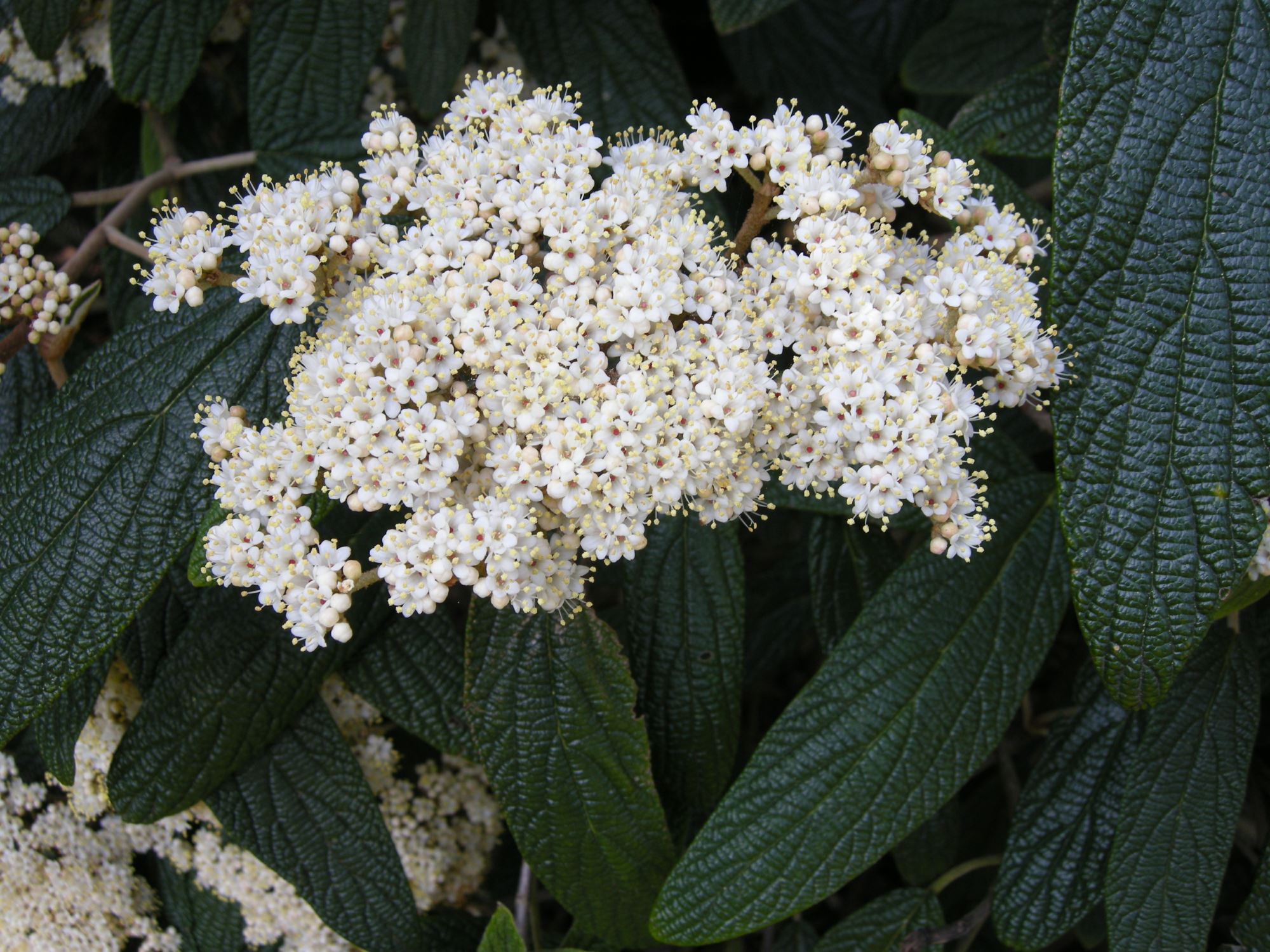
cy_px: 476
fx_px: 1468
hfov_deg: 46.8
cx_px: 635
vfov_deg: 36.0
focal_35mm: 40
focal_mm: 8.5
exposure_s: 1/122
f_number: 4
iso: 64
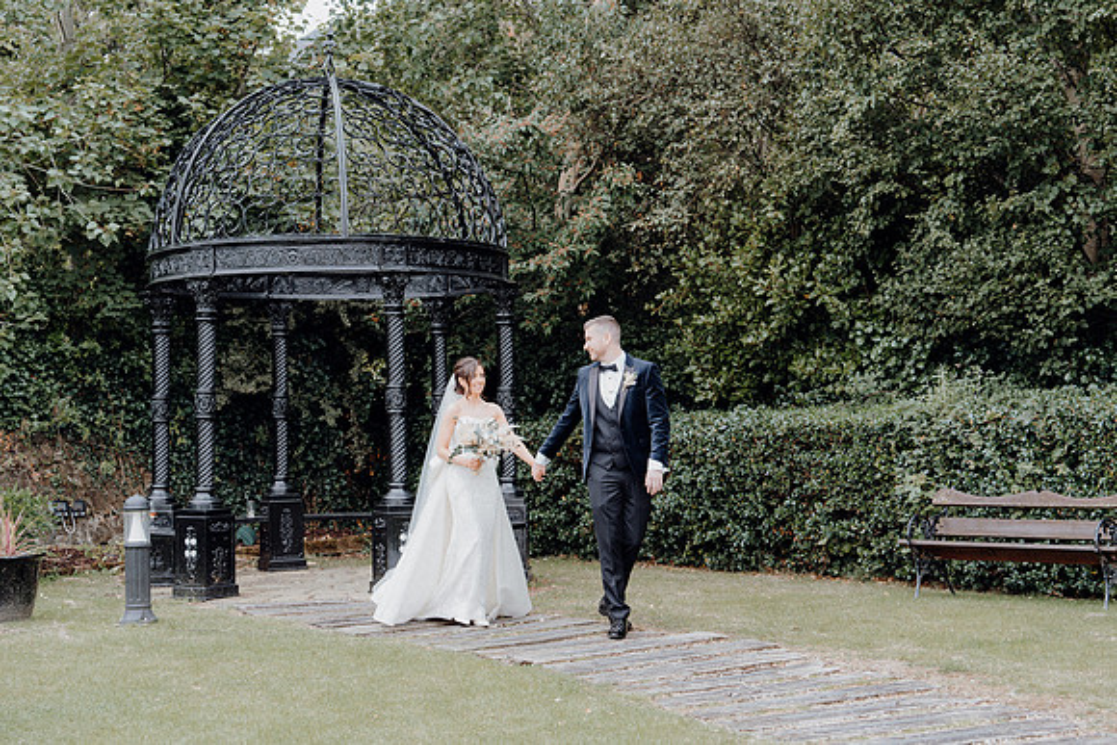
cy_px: 372
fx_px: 1738
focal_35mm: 56
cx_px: 558
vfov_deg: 24.2
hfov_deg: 35.6
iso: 200
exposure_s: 1/160
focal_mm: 56
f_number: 3.5
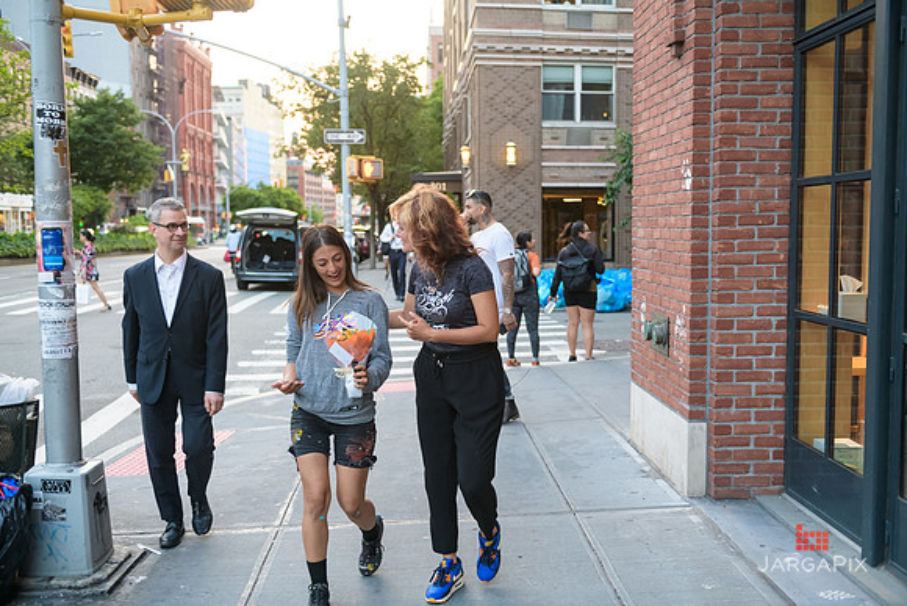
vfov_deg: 35.1
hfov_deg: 50.7
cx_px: 454
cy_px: 303
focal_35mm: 38
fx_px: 958
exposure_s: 1/125
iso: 800
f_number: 3.2
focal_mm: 38
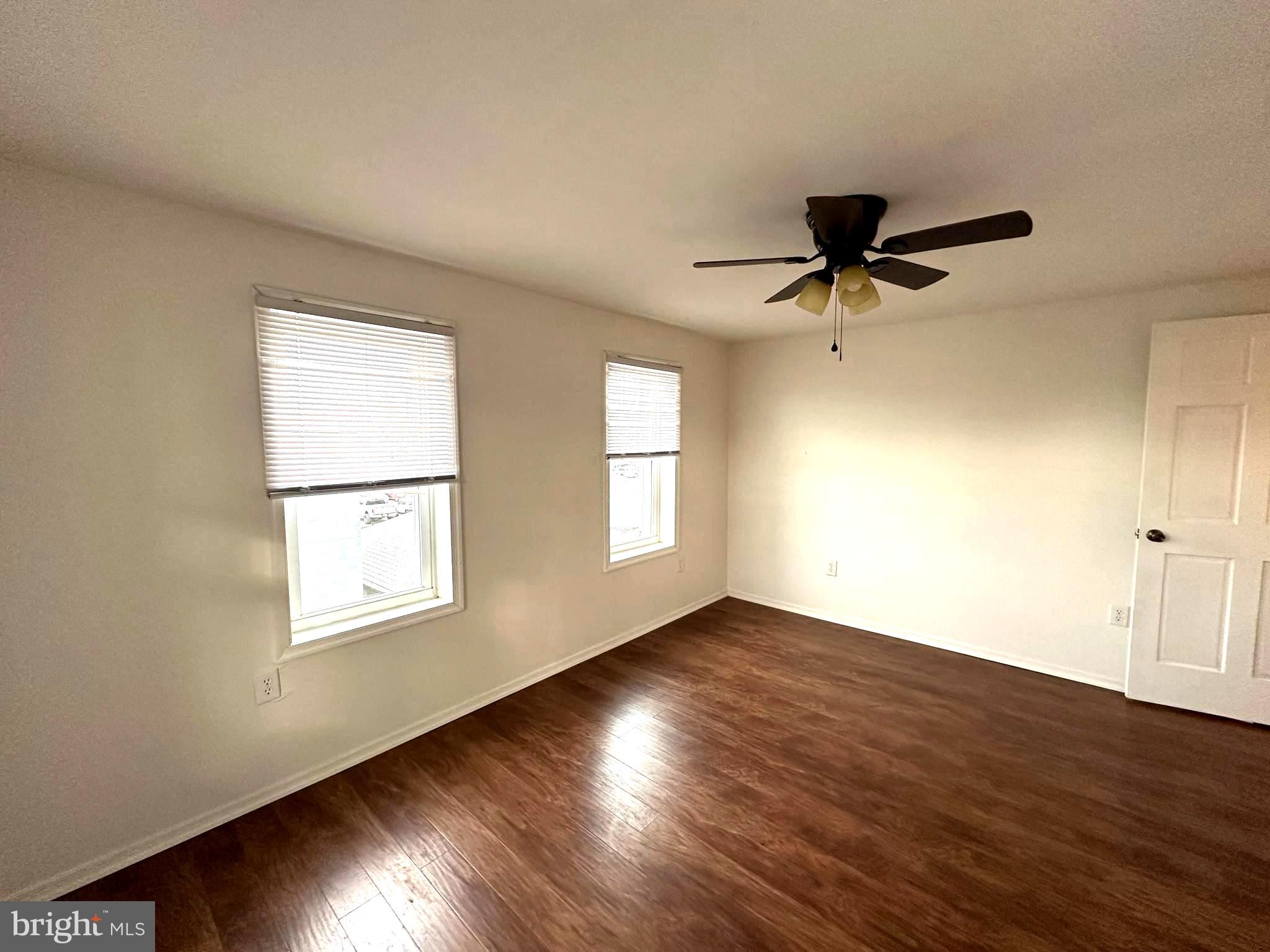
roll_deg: -0.1
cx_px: 635
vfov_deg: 85.7
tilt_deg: -4.6
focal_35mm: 14
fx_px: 514
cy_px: 476
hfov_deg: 102.1
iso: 200
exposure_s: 1/120
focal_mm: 2.22
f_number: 2.2
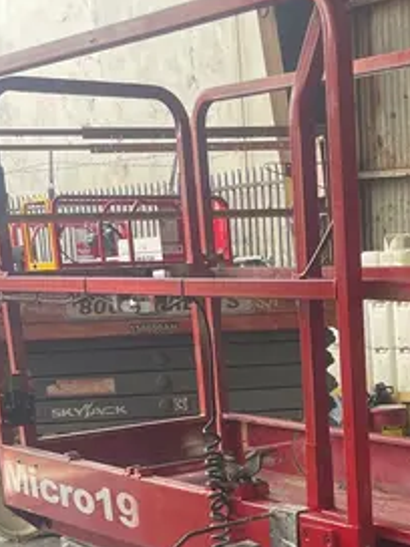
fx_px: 1105
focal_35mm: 70
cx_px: 404
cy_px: 566
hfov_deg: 20.4
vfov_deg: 26.1
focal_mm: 4.2
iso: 40
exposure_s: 1/121
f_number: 1.6
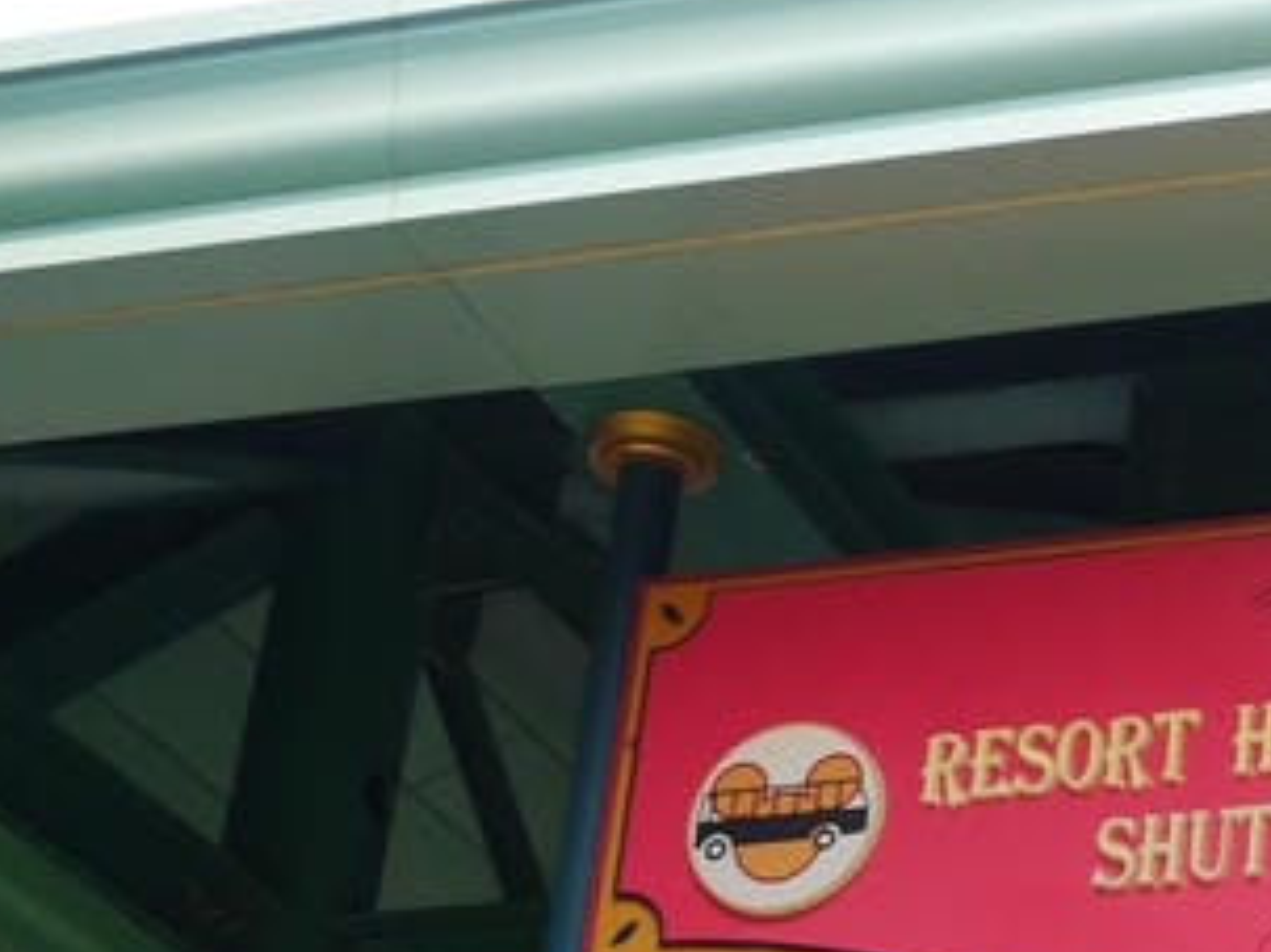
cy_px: 885
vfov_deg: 13.2
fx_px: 4074
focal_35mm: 111
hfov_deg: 16.4
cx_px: 1825
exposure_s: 1/250
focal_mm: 14
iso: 160
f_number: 5.6
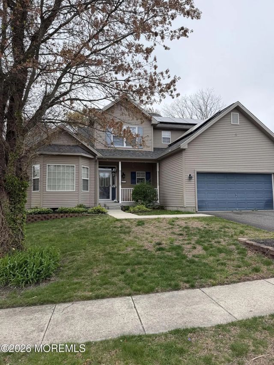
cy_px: 182
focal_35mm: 24
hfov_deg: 56.8
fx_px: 253
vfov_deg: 71.6
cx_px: 137
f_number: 1.78
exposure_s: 1/2525
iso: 80
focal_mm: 6.76
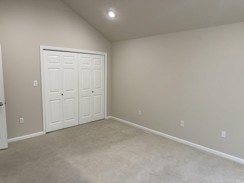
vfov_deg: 56.8
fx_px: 169
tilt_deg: -6.6
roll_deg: -0.4
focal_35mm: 24
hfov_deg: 71.6
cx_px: 122
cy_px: 92
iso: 160
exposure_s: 1/120
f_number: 1.78
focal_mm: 6.76
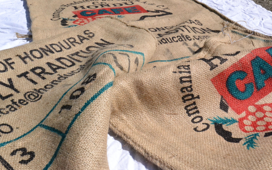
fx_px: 319
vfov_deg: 29.9
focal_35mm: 43
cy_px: 90
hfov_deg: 46.2
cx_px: 136
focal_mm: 28
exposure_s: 1/2000
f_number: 22
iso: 3200
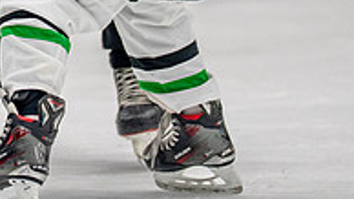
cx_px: -91
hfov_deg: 2.6
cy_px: -89
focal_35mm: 841
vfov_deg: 1.4
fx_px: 7892
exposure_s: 1/1250
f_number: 2.8
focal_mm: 200
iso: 1000
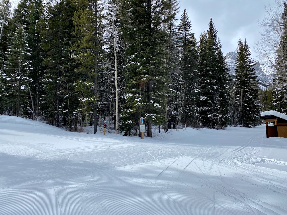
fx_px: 216
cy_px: 108
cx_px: 144
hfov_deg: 67.3
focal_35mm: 26
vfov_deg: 53.1
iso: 32
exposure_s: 1/3311
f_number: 1.8
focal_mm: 4.25
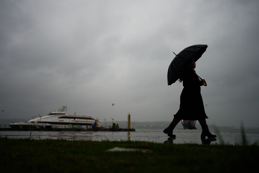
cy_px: 86
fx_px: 252
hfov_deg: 54.4
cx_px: 130
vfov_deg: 37.8
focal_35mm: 35
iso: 100
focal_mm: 35
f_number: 1.4
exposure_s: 1/4000
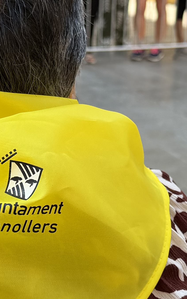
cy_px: 137
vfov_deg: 19.5
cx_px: 20
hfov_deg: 12.2
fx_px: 872
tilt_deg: -14.5
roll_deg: +0.0
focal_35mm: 107
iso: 80
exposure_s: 1/584
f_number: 1.78
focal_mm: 6.76
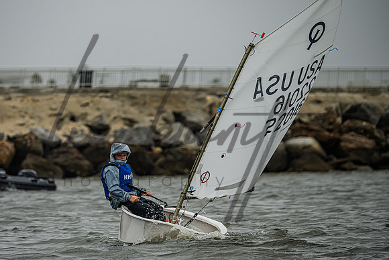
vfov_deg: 3.5
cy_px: 107
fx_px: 4246
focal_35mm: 393
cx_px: 121
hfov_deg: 5.2
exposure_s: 1/3200
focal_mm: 280
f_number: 5.3
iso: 320
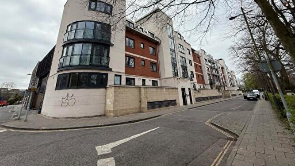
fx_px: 125
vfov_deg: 65.0
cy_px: 53
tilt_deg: +19.1
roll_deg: +2.4
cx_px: 146
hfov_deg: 99.4
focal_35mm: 16
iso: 50
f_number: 2.2
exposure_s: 1/613
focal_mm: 2.22
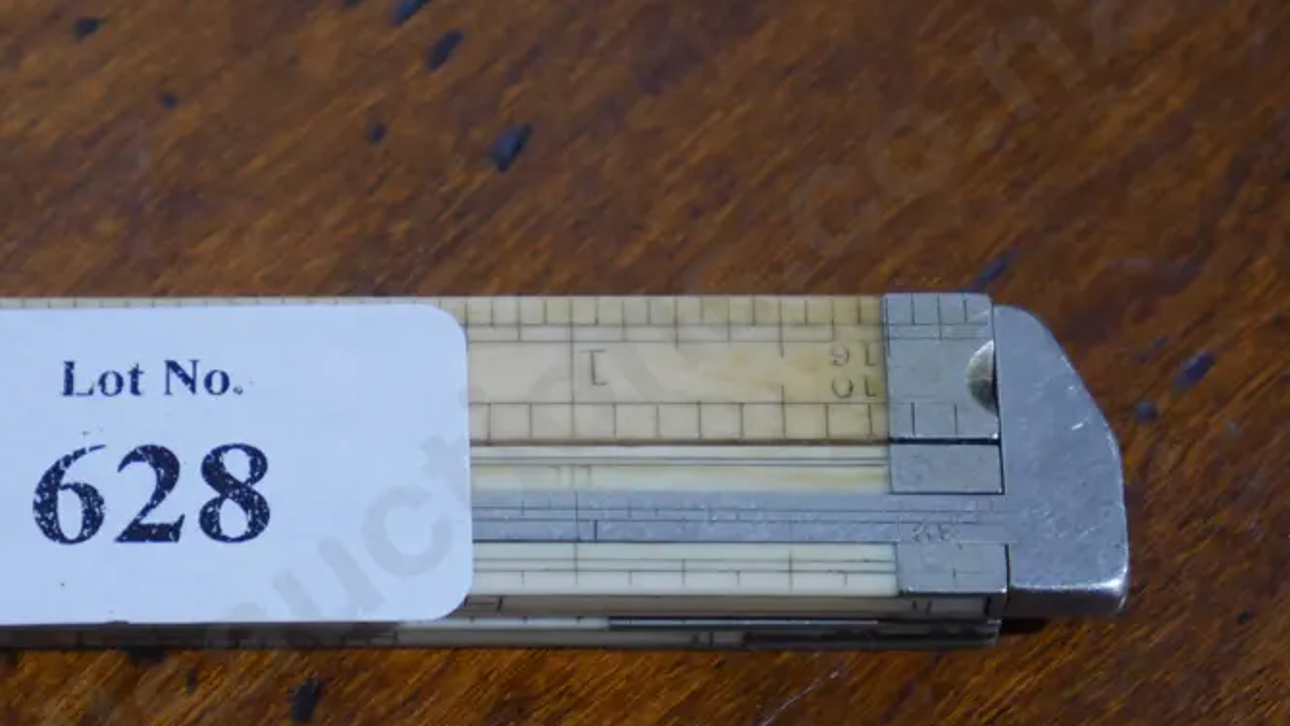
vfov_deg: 8.7
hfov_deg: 15.3
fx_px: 4789
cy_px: 579
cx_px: 341
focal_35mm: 140
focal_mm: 42
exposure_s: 1/100
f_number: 5.6
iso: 1000
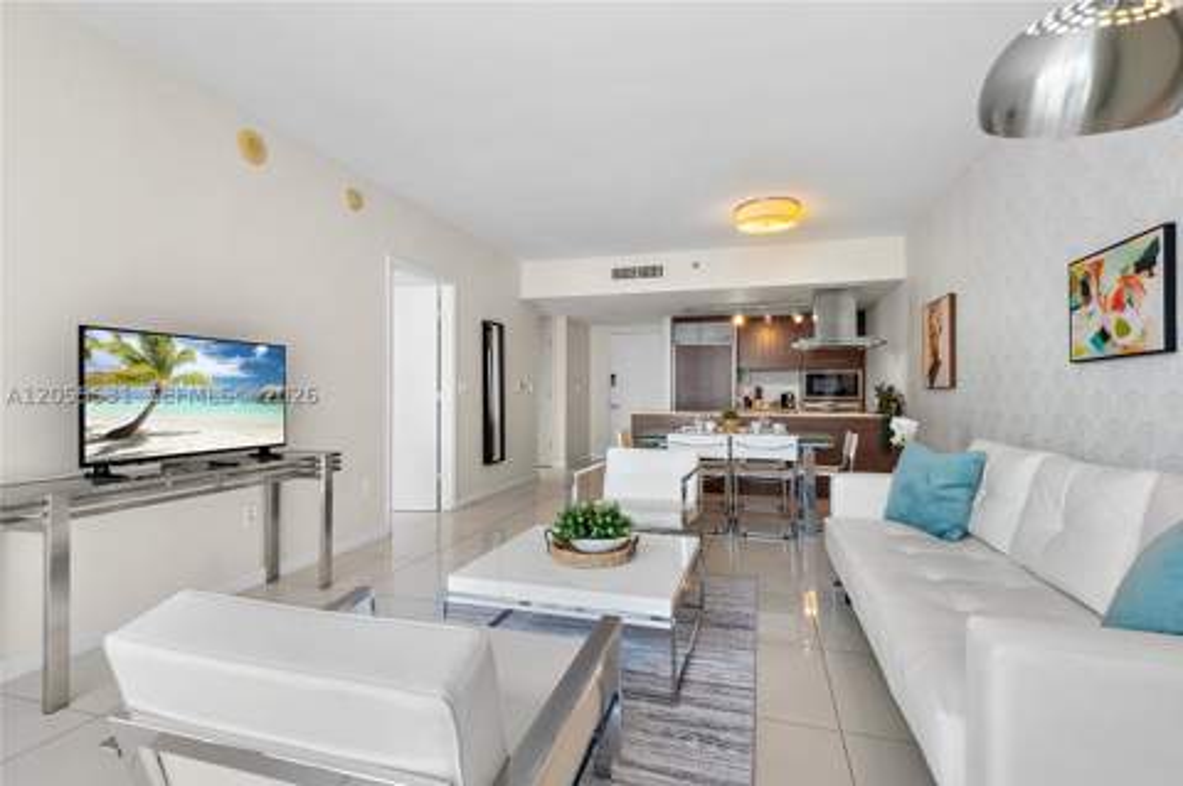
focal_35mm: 16
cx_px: 592
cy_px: 393
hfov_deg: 96.8
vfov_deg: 73.6
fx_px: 525
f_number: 8
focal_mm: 16
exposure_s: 1/4
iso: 200
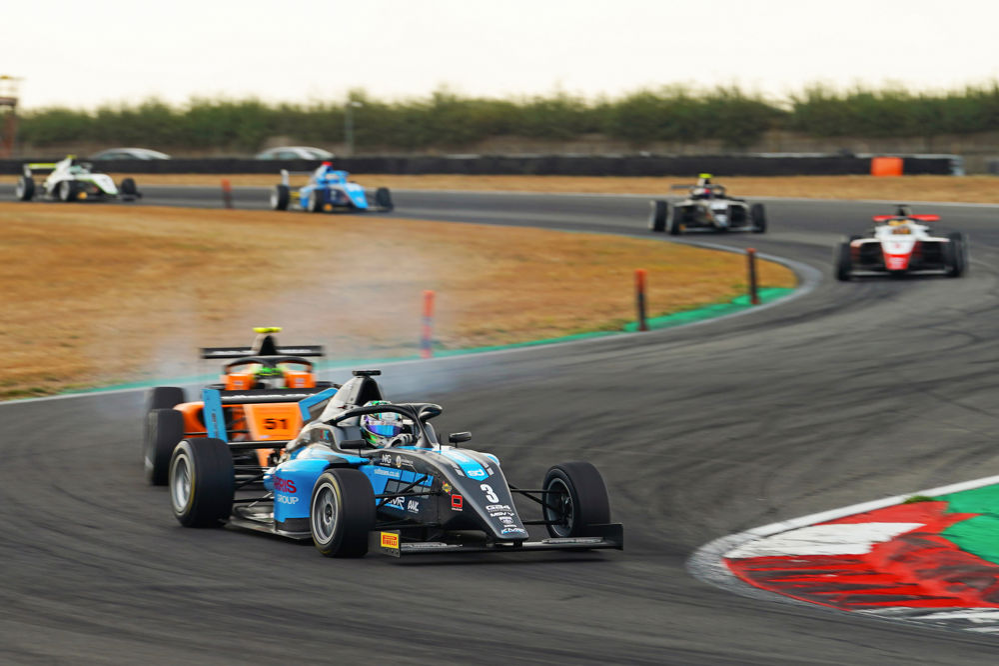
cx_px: 500
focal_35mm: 162
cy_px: 333
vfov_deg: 8.5
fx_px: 4494
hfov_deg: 12.7
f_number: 4.5
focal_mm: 162
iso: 100
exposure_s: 1/160
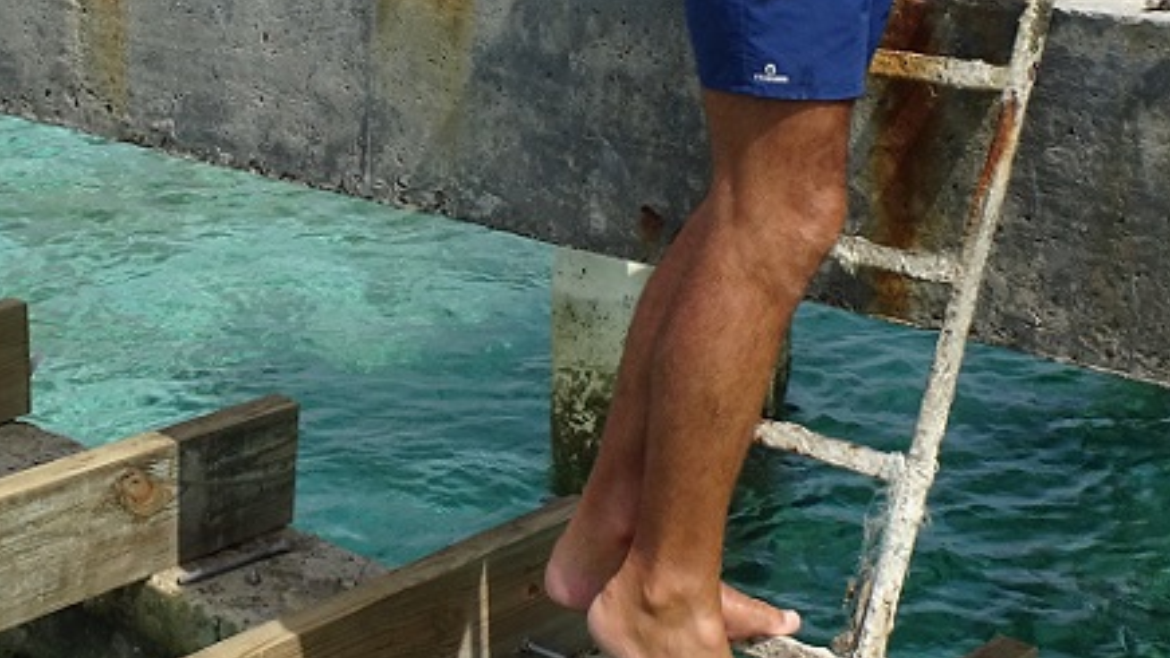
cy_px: 54
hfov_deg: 30.8
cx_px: 423
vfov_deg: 17.4
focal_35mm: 68
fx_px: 2109
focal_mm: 4.1
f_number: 3.5
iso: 80
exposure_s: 1/1250
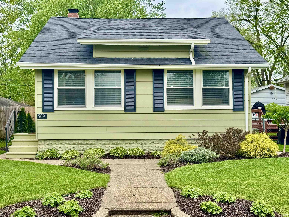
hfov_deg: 39.7
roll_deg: -0.2
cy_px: 108
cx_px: 144
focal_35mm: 48
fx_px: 401
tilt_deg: +0.5
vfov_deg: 30.3
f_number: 1.78
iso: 64
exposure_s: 1/1984
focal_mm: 6.76
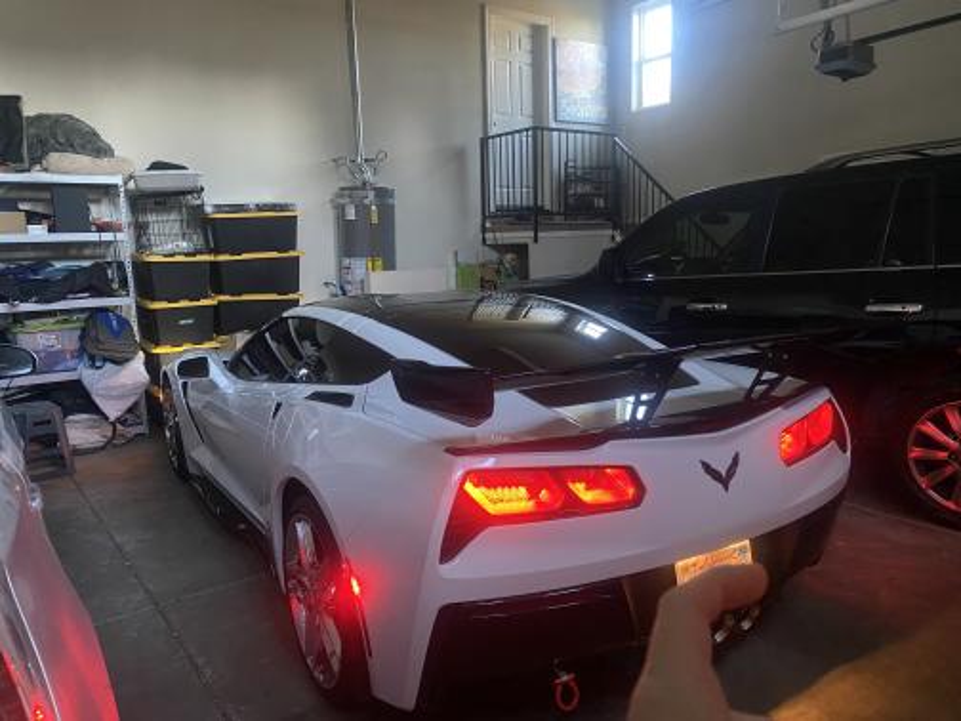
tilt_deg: -8.0
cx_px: 480
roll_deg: +1.5
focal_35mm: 26
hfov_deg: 67.3
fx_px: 722
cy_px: 360
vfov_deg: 53.1
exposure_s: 1/25
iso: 500
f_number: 1.8
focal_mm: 4.25
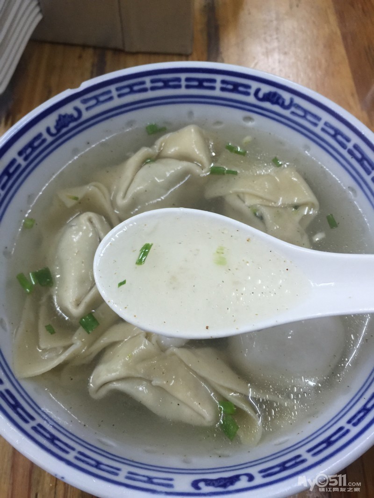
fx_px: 418
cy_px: 249
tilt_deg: -62.9
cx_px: 187
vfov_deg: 61.7
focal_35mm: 29
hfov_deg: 48.2
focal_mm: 4.15
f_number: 2.2
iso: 64
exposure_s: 1/17
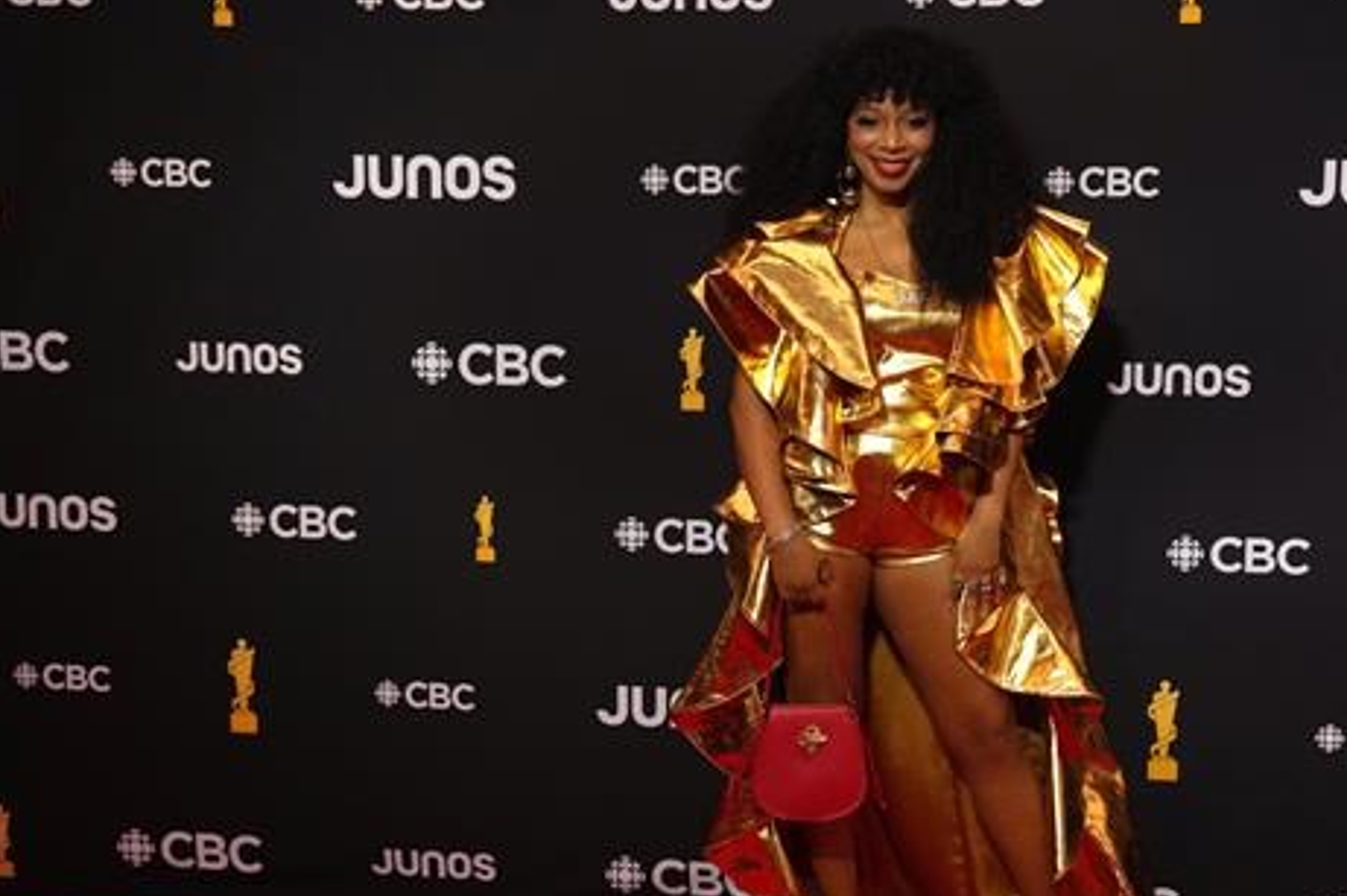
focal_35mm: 55
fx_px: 2057
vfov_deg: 24.6
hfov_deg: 35.9
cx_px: 897
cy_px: 515
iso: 1600
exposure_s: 1/400
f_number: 4
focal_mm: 39
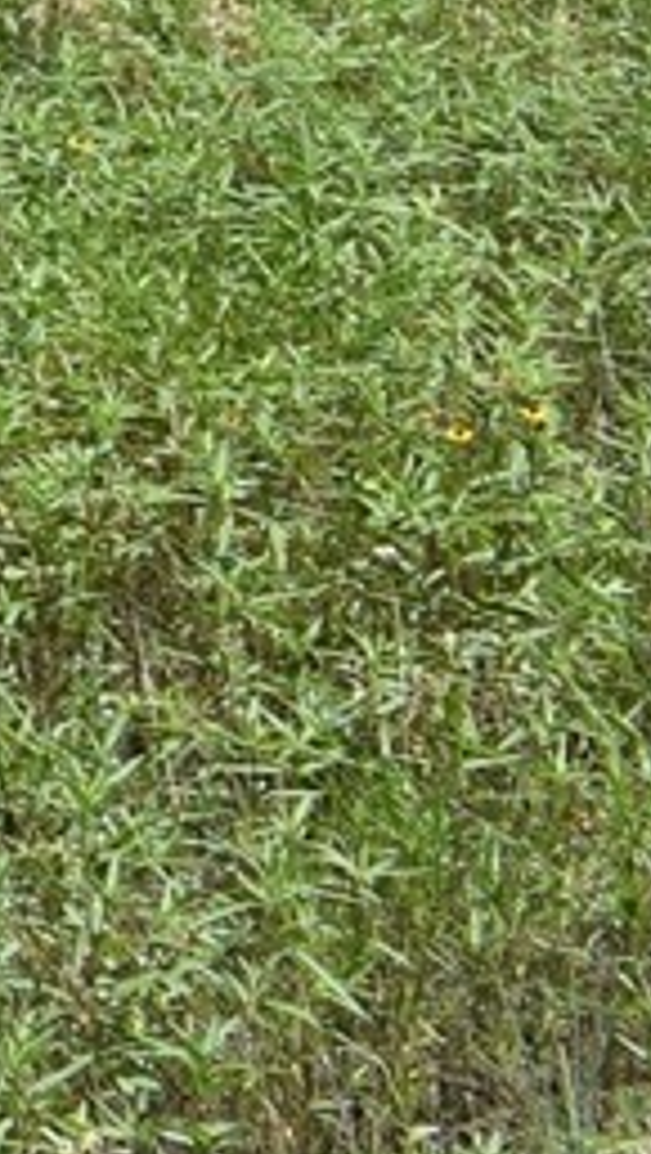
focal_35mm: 239
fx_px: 7318
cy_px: -1033
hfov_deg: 4.2
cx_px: -3089
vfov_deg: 8.6
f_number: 9
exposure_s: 1/320
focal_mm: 18
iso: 100
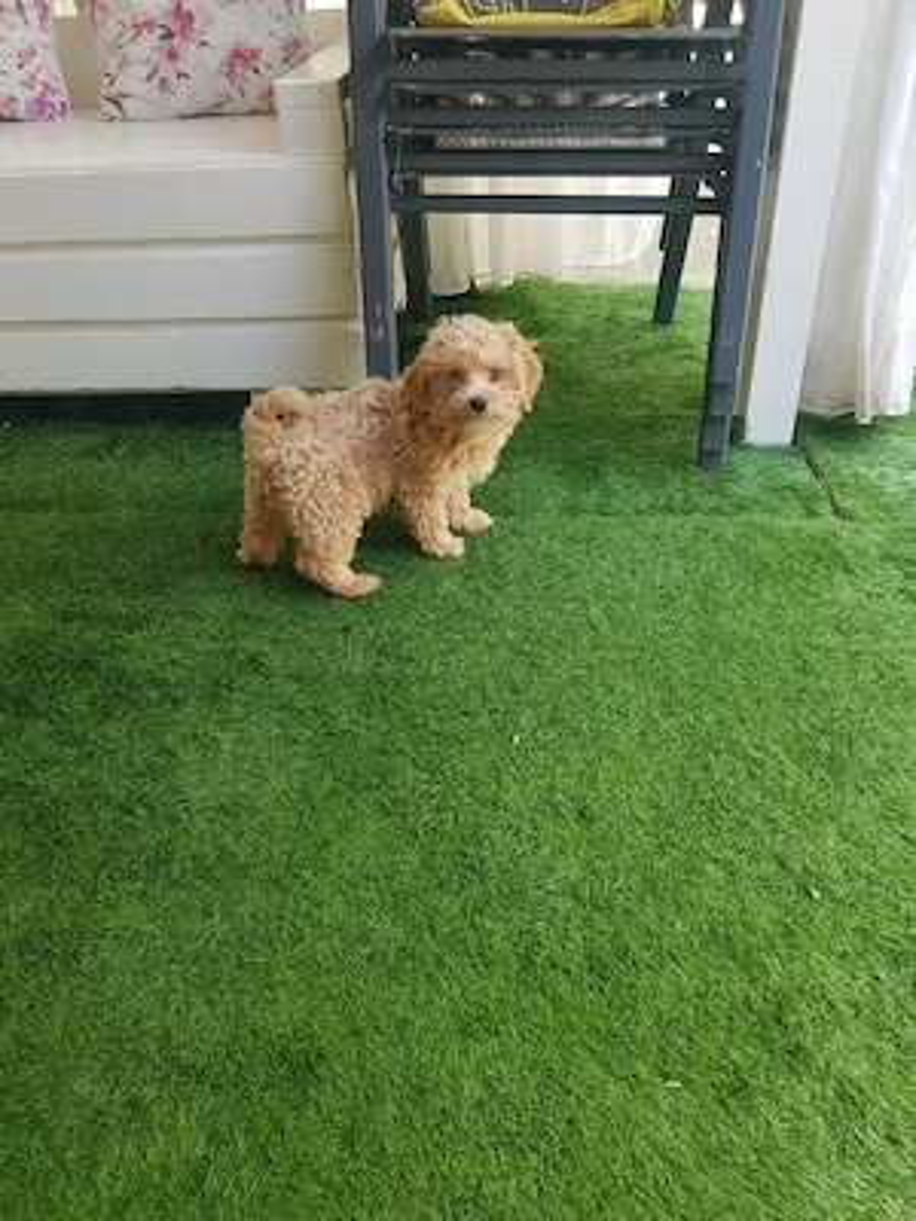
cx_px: 458
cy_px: 610
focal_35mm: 26
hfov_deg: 53.1
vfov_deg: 67.3
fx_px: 917
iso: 40
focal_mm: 4.2
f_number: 1.7
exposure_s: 1/54.1
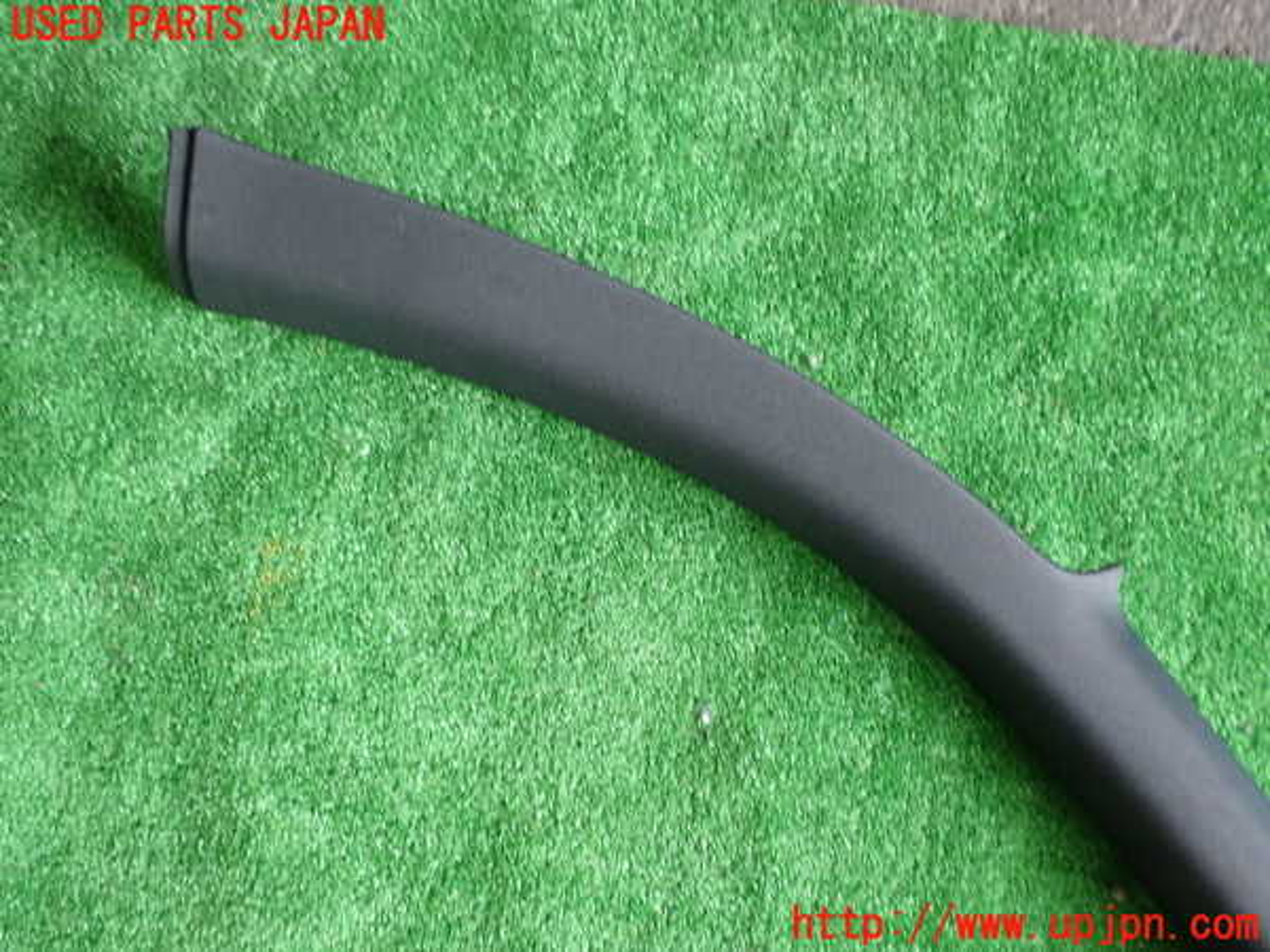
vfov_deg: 39.7
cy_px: 476
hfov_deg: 51.4
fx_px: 1321
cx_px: 635
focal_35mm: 36
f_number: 2.5
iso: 250
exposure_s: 1/40
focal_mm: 6.37
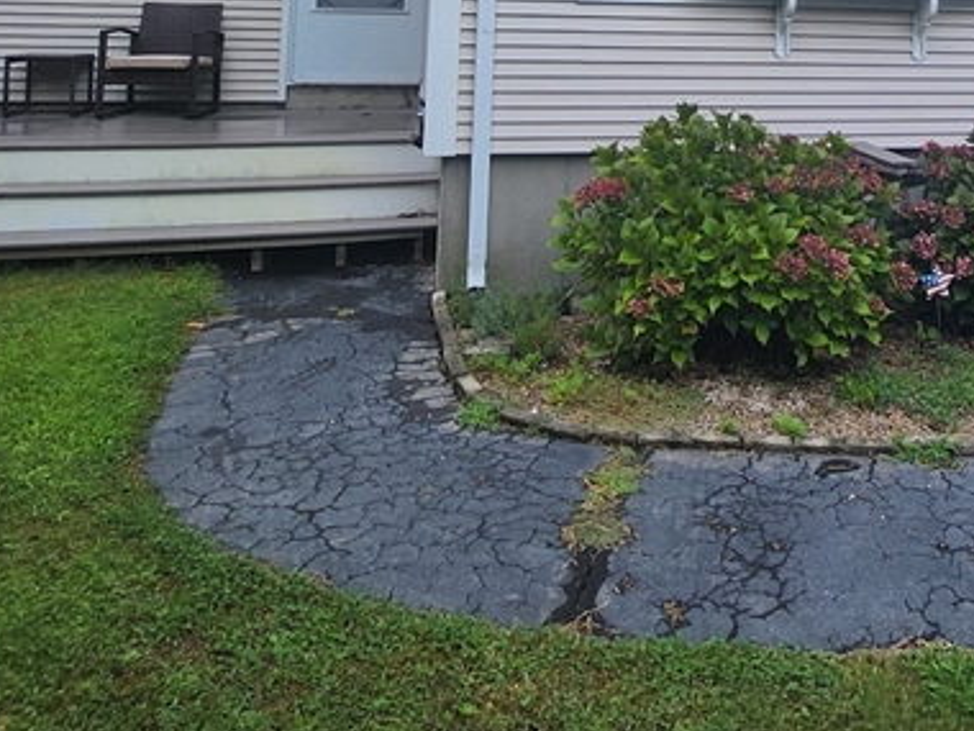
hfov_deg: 49.4
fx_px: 985
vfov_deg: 36.0
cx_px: 787
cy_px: -28
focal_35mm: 35
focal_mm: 1.74
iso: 32
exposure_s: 1/143
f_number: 2.2
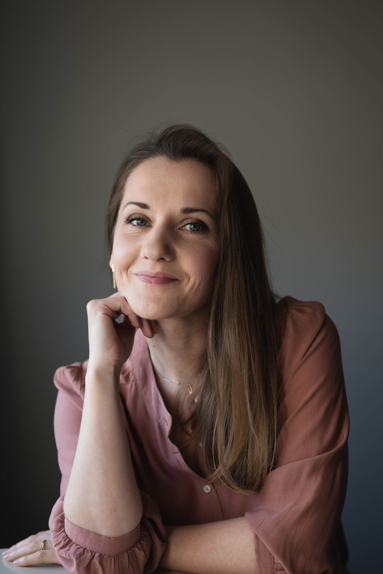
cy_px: 343
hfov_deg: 22.6
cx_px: 160
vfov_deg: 33.3
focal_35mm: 60
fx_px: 956
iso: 100
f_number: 2.5
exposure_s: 1/125
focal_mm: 50
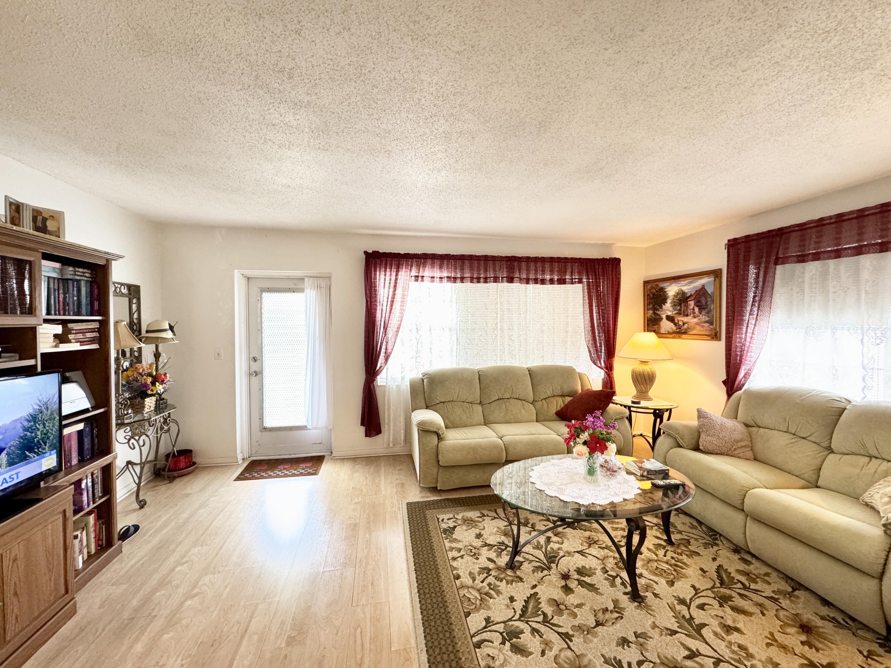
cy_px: 334
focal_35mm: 14
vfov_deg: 85.7
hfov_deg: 102.1
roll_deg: -0.3
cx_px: 446
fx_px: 360
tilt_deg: -1.8
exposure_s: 1/60
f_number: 2.2
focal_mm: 2.22
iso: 500
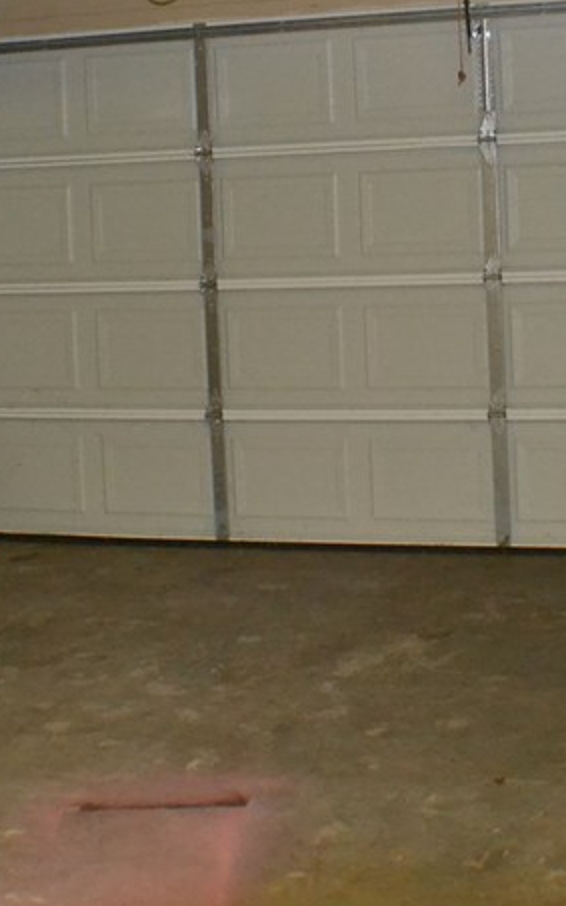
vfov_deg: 23.3
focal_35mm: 88
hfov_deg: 14.8
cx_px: 388
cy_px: 198
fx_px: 2173
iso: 3200
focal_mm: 24
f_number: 4
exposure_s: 1/60
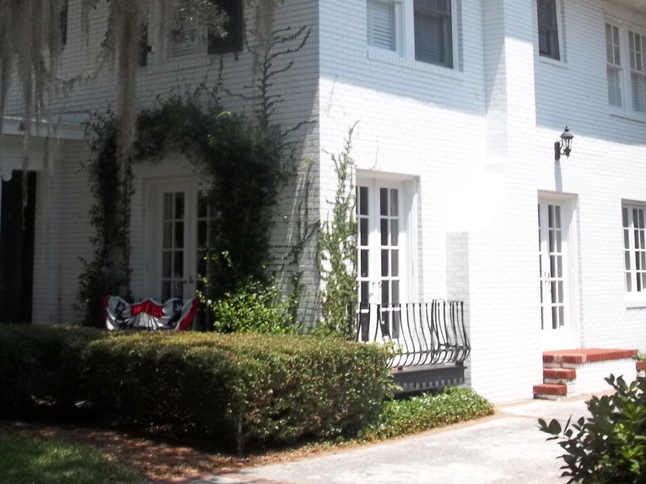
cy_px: 52
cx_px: 233
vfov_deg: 23.4
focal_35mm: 61
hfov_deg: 31.5
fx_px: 1138
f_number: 8
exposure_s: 1/100
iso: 64
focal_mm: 5.9
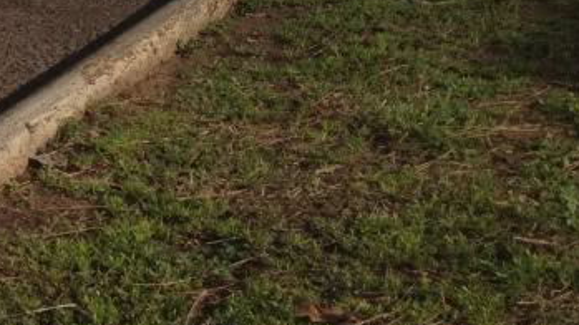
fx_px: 1719
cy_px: 5
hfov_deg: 17.6
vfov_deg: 10.7
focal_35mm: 112
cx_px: -222
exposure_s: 1/2208
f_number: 2.4
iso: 64
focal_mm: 4.3
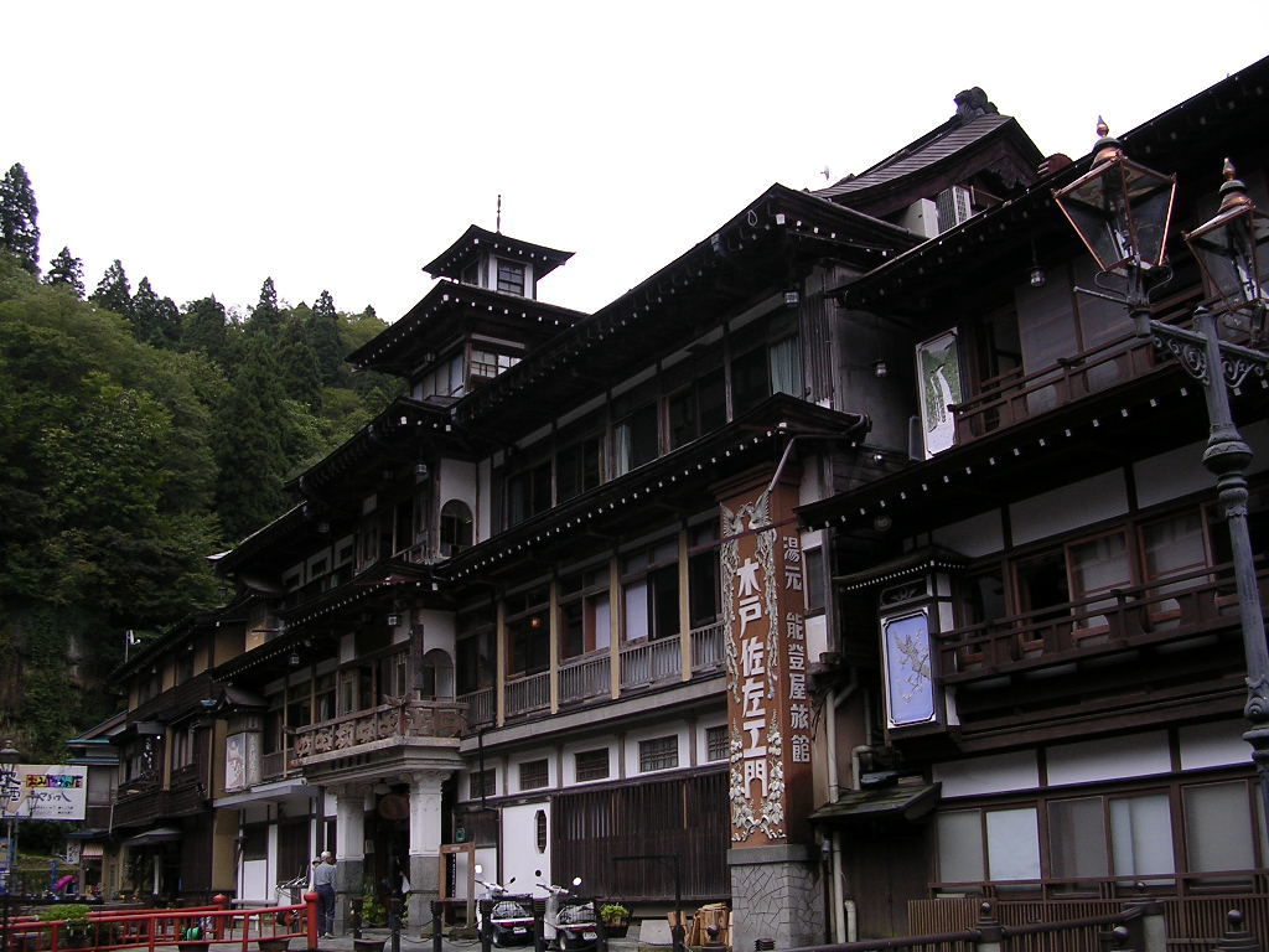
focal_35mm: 38
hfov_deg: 49.0
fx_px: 1393
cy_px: 476
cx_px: 634
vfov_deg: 37.7
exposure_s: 1/245
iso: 100
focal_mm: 5.8
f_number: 2.8
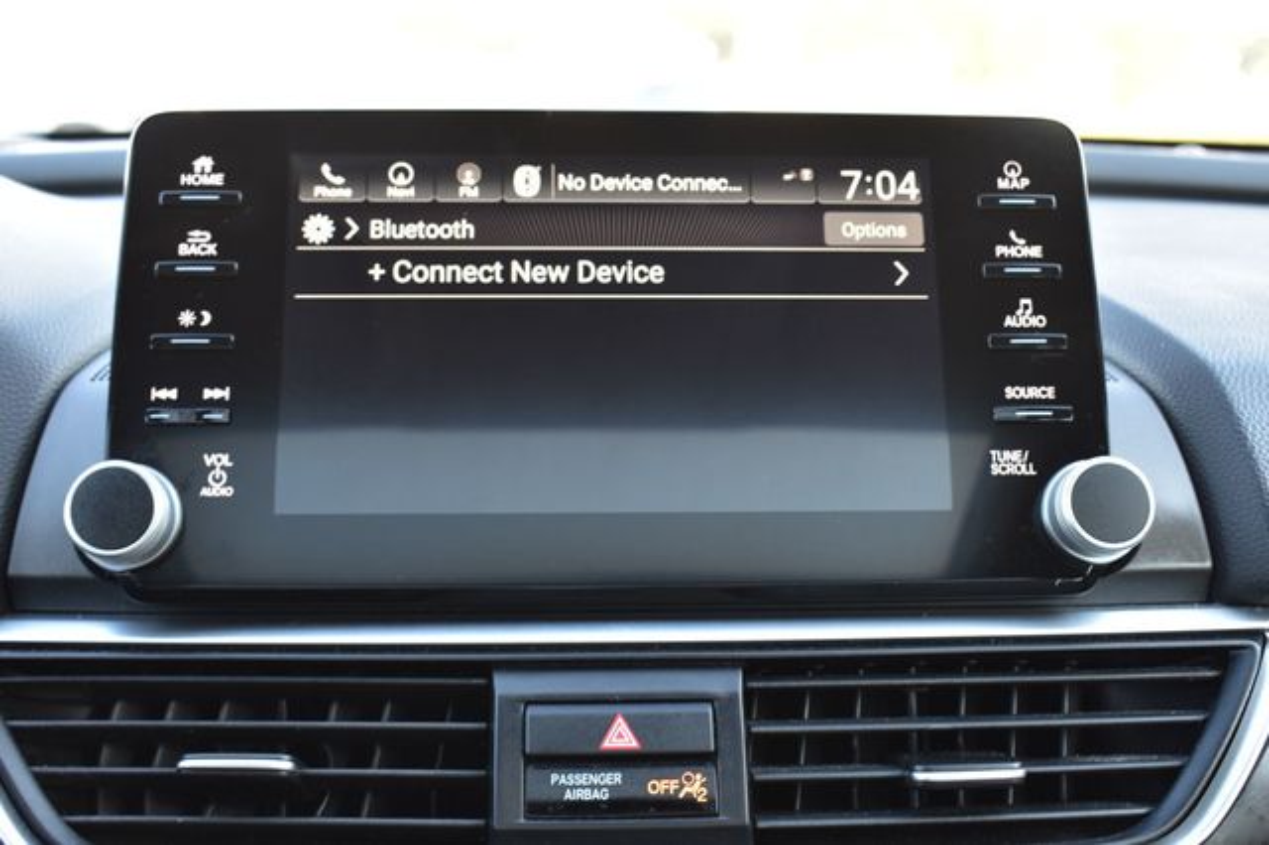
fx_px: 1480
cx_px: 634
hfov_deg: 46.4
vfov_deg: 31.9
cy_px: 422
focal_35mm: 42
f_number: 7.1
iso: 400
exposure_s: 1/25
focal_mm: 28
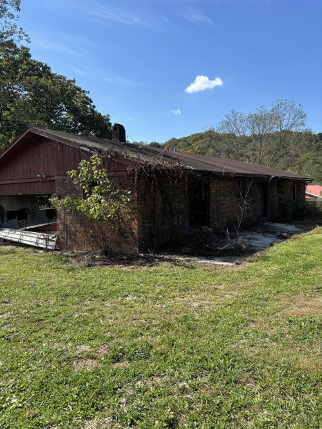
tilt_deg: -3.4
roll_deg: +0.8
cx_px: 161
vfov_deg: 67.3
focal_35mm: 26
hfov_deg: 53.0
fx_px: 323
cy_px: 214
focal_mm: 5.96
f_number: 1.6
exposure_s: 1/2105
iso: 50
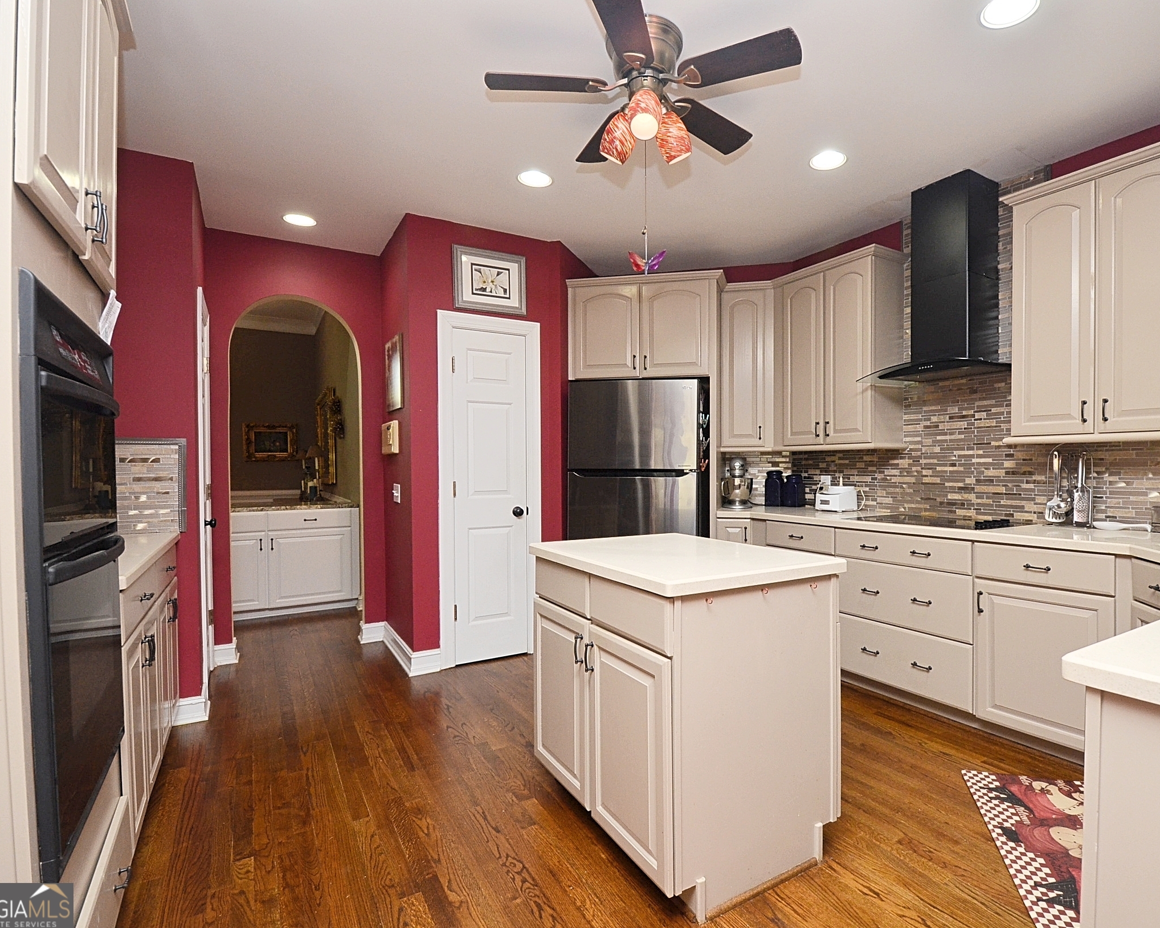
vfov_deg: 77.0
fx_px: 584
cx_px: 637
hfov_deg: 89.4
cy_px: 464
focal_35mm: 17
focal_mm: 10
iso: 400
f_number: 5.6
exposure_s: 1/60
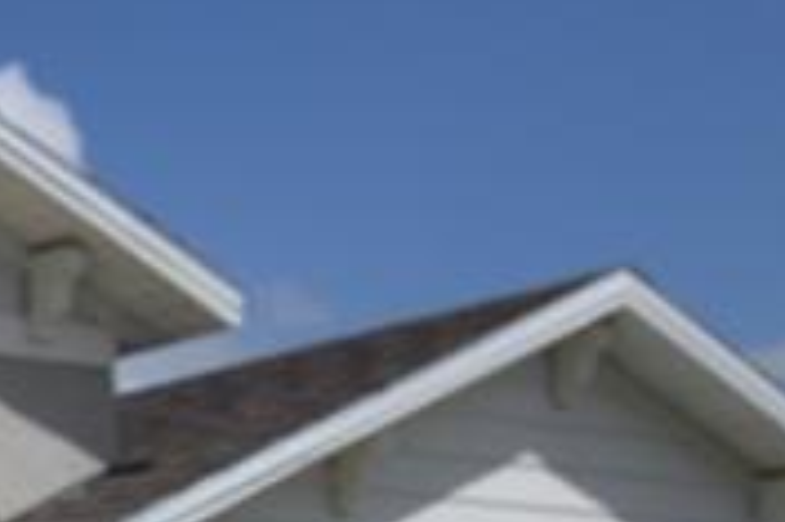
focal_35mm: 140
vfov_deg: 9.3
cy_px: 932
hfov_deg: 12.9
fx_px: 3050
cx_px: -758
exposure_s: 1/640
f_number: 13
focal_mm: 16
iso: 200
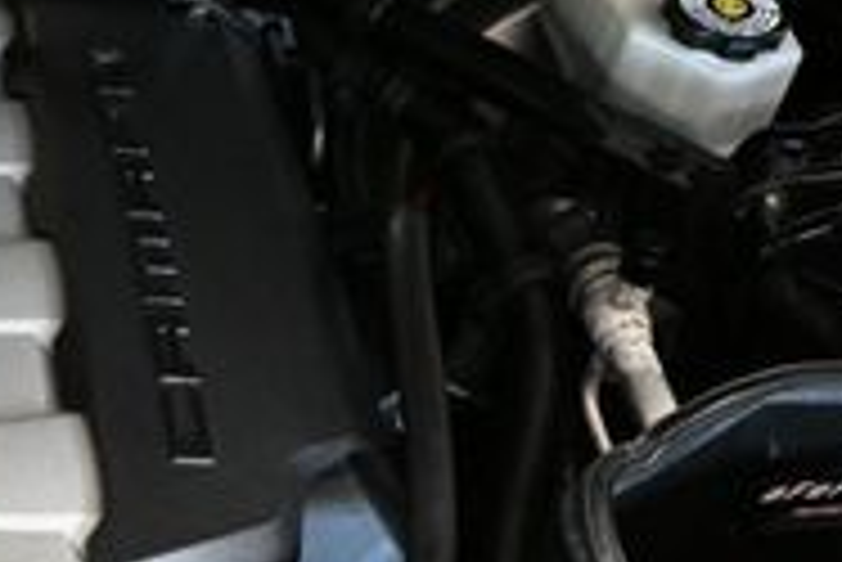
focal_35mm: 82
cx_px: -207
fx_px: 1919
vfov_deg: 16.1
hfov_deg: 22.5
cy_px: 665
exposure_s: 1/125
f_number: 3.5
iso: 2500
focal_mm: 16
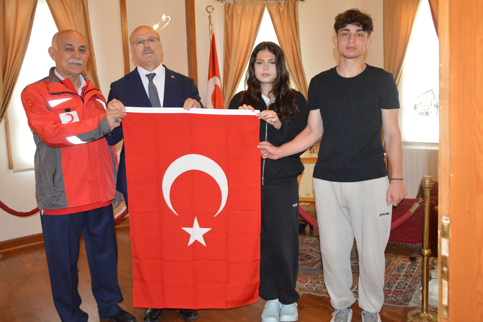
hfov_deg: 57.2
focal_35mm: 33
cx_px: 242
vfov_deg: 40.0
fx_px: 443
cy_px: 161
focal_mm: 22
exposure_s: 1/60
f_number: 3.8
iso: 2000
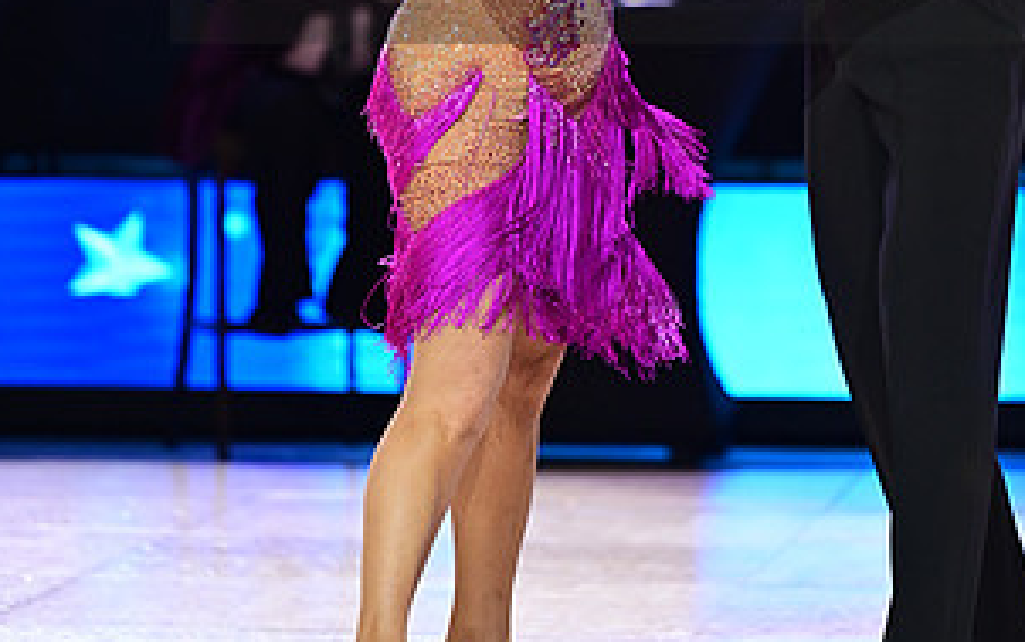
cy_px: -68
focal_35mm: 293
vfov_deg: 4.5
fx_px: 8188
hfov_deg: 7.2
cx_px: 638
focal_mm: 150
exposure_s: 1/400
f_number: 2.8
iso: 1600
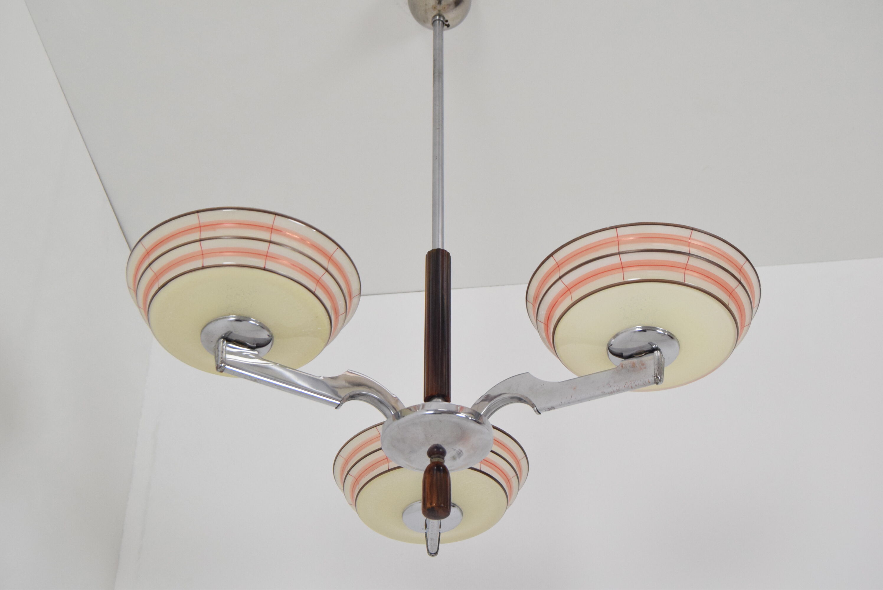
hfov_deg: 35.0
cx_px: 442
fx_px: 1399
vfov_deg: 23.8
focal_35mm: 57
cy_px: 295
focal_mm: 38
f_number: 7.1
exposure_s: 1/200
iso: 1600
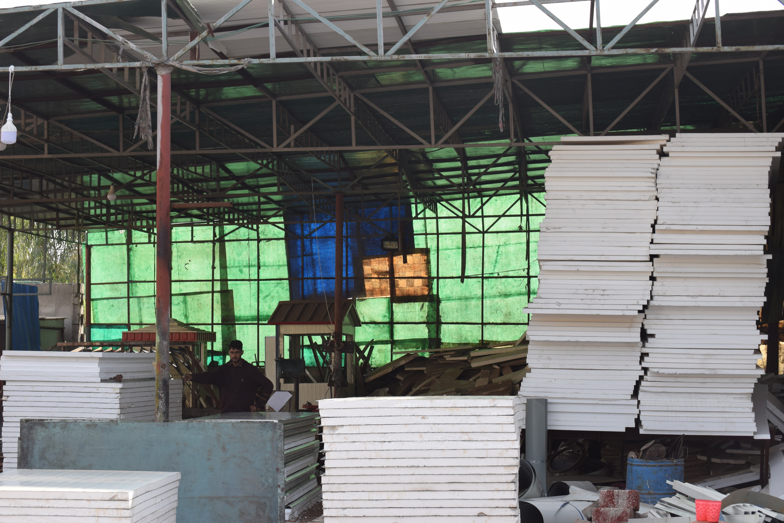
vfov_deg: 16.6
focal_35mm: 82
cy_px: 262
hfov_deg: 24.6
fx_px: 1797
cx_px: 392
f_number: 8
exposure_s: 1/250
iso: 320
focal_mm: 55
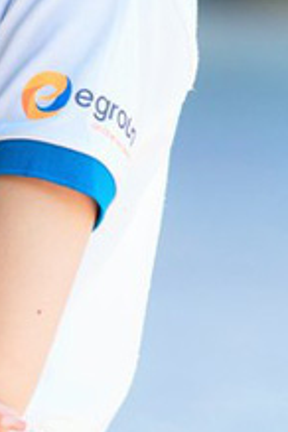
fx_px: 7091
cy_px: 89
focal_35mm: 591
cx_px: -101
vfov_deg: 3.5
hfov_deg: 2.3
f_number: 2.8
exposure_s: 1/320
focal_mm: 135
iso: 250
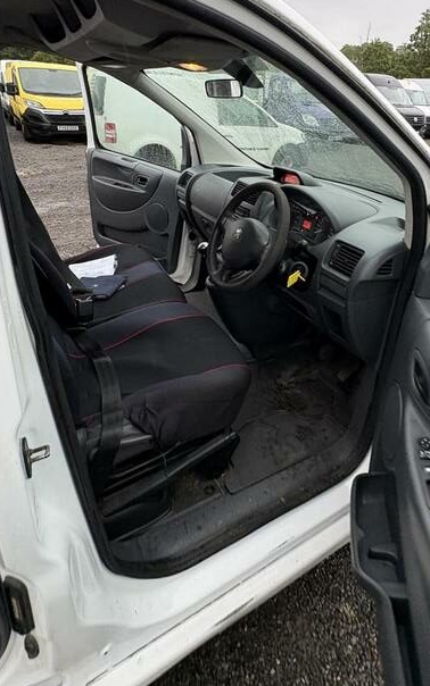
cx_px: 295
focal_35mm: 22
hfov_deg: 53.7
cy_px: 251
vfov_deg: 78.0
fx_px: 412
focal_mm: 2.22
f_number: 2.2
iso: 160
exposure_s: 1/99
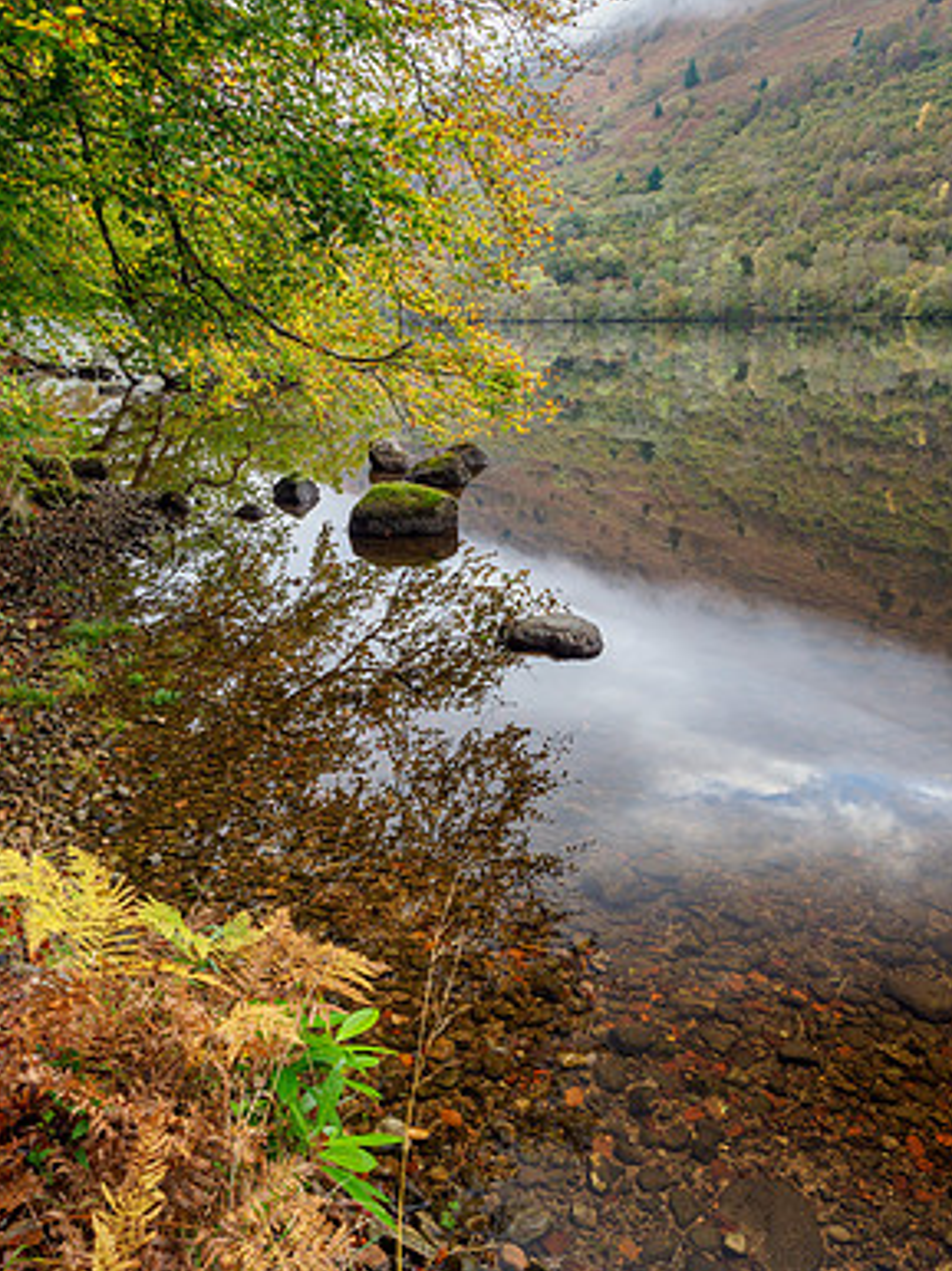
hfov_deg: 49.7
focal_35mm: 28
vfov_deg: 63.4
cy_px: 593
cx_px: 460
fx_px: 1028
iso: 200
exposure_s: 1/5
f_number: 7.1
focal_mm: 12
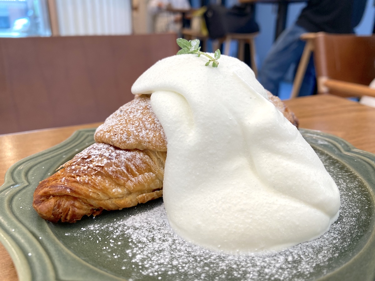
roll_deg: +0.8
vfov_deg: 54.9
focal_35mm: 25
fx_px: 271
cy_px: 140
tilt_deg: -21.4
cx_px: 188
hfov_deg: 69.4
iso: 50
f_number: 1.8
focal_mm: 4.25
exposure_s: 1/100
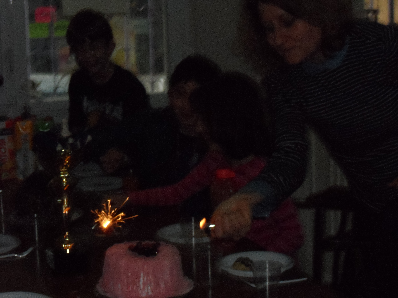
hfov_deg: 22.5
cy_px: 149
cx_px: 199
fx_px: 1000
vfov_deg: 17.0
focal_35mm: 87
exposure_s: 1/20
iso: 640
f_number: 14.1
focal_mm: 15.9
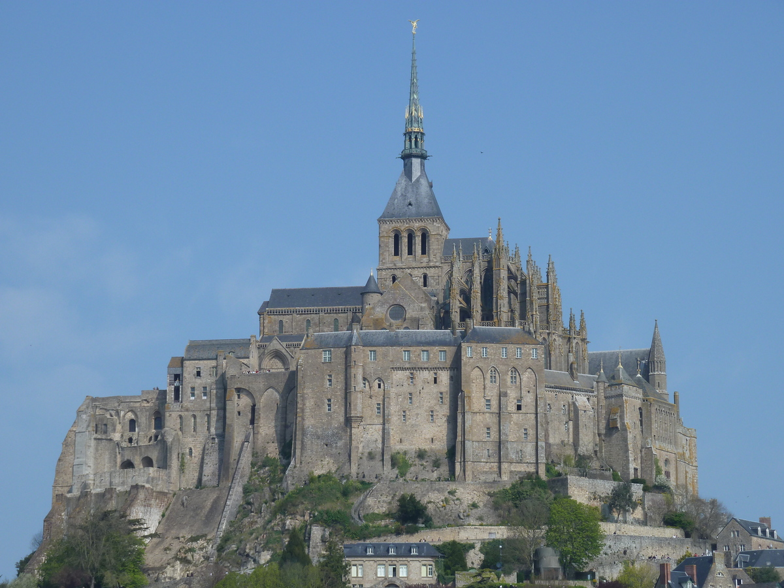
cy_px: 294
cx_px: 392
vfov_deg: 14.2
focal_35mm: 104
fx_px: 2355
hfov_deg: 18.9
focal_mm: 17
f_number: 5.6
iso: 80
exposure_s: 1/500
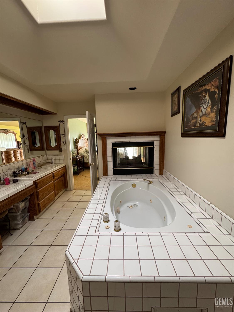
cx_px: 117
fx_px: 126
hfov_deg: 85.7
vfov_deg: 102.1
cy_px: 156
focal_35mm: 14
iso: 200
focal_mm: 2.22
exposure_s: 1/99
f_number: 2.2
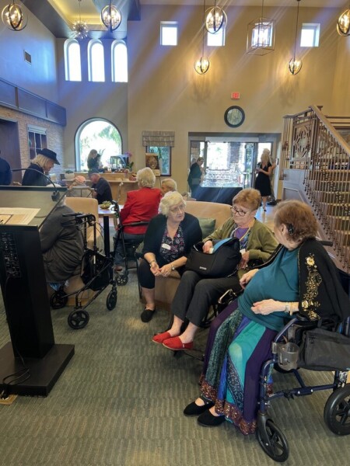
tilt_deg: -10.9
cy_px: 233
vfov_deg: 67.3
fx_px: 351
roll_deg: -0.1
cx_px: 175
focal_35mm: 26
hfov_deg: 53.1
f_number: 1.5
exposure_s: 1/60
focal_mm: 5.7
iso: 160
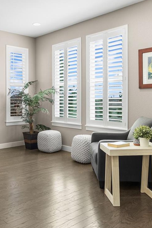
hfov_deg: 37.5
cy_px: 104
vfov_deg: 54.4
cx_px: 53
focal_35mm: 35
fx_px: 222
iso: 200
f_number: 8
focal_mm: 16
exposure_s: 1/200
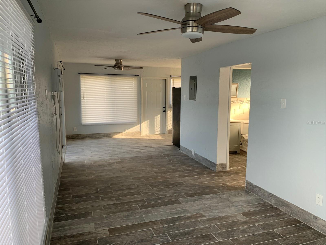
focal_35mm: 26
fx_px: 245
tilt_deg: -8.5
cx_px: 163
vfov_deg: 53.1
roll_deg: -1.2
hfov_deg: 67.3
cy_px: 122
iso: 50
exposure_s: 1/121
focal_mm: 4.25
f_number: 1.8
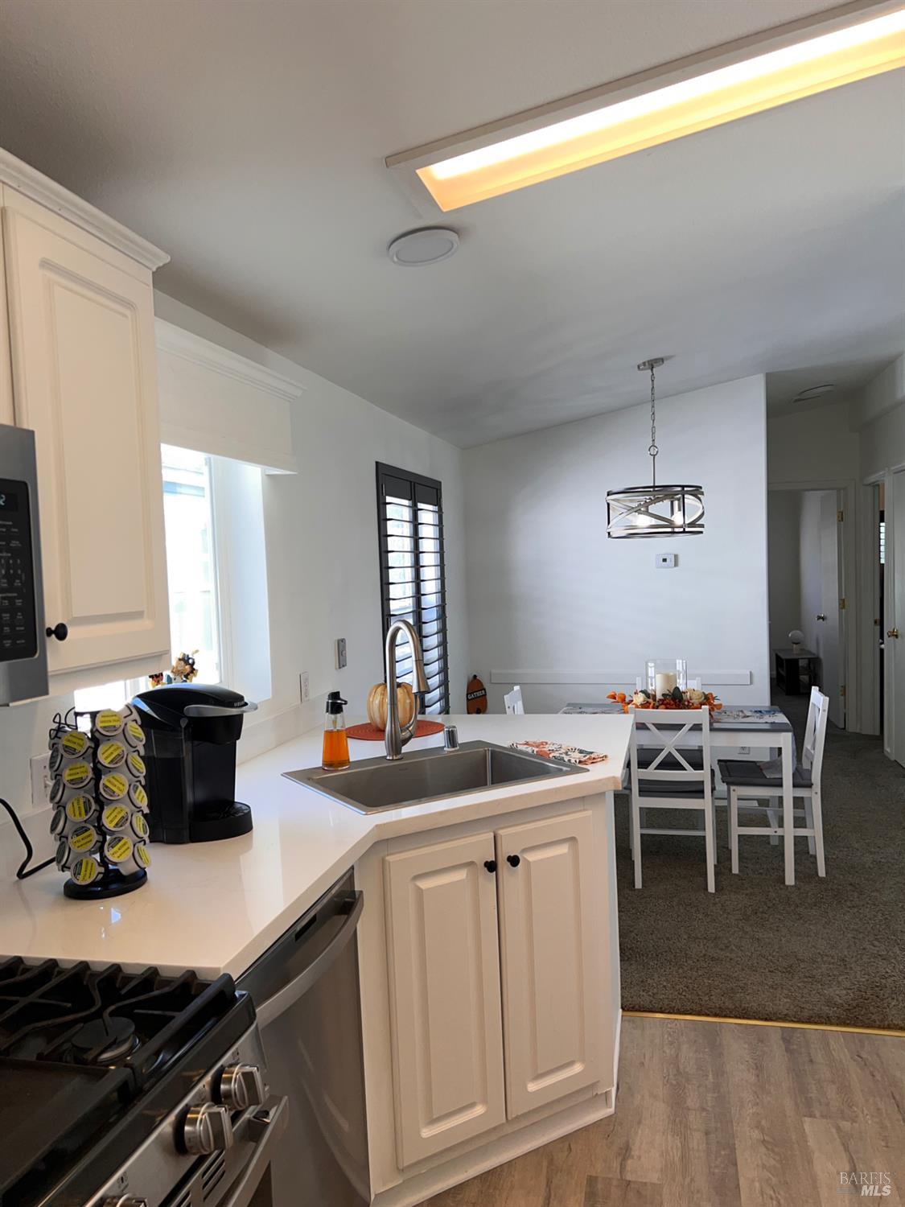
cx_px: 452
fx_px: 906
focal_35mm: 26
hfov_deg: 53.1
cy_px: 604
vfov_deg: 67.3
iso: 32
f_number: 1.5
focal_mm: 5.7
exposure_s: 1/227
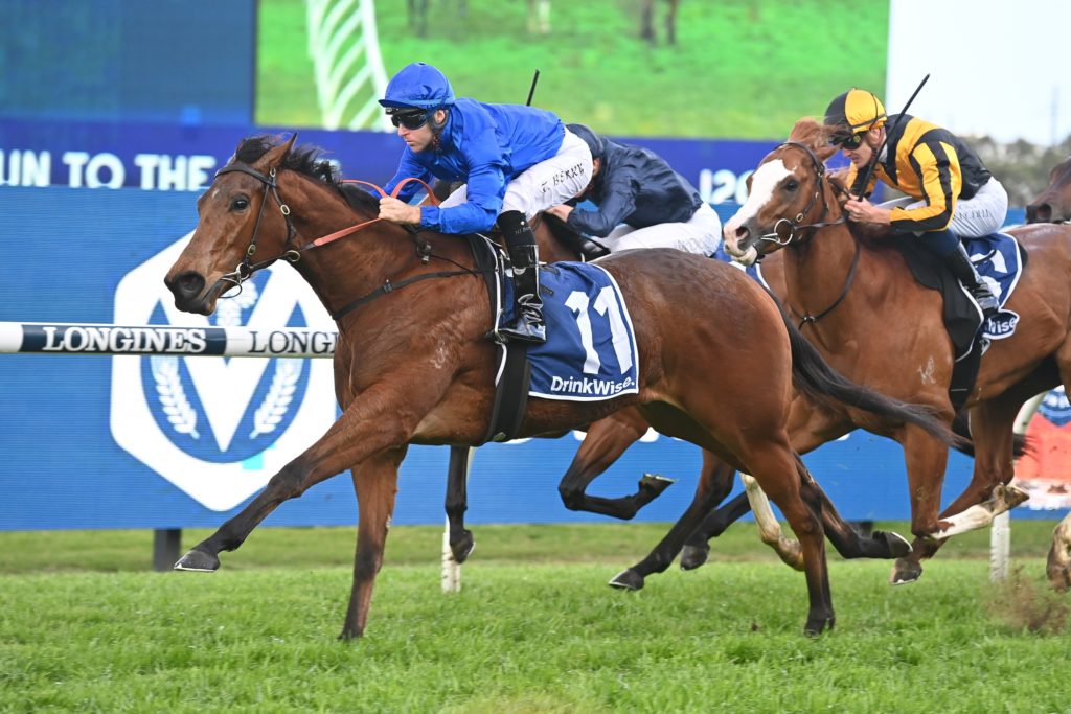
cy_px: 357
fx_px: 7141
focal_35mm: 240
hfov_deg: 8.6
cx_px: 536
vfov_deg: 5.7
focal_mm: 240
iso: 2200
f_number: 5.6
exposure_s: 1/1250
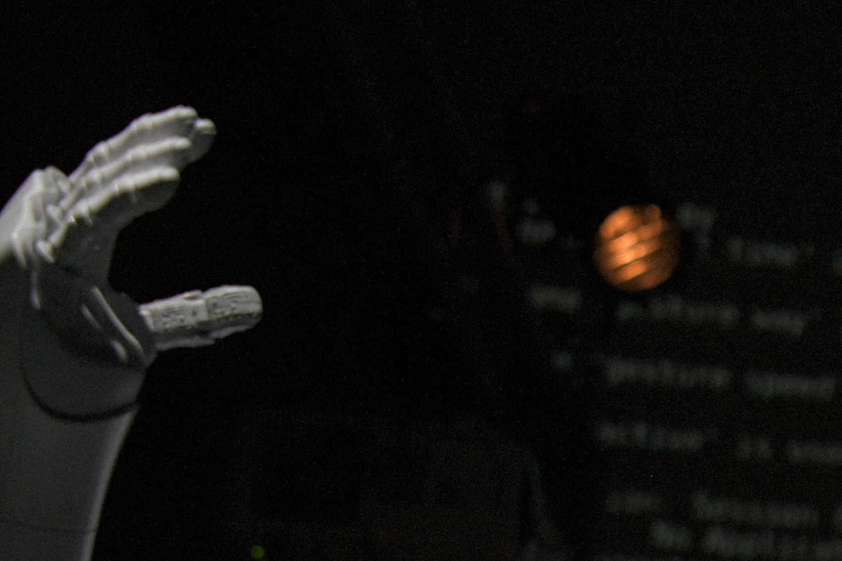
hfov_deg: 8.8
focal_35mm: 226
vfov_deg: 6.0
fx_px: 5285
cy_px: 1000
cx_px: 1372
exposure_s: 1/125
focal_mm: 62
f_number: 6.3
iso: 3200
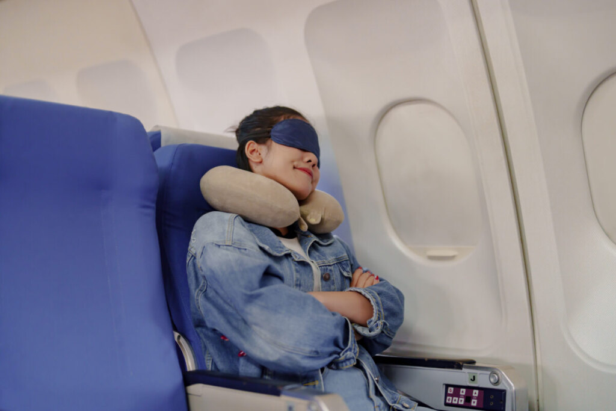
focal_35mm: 50
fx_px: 856
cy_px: 206
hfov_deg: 39.6
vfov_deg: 27.0
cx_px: 308
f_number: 1.2
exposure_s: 1/100
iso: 800
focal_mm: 50
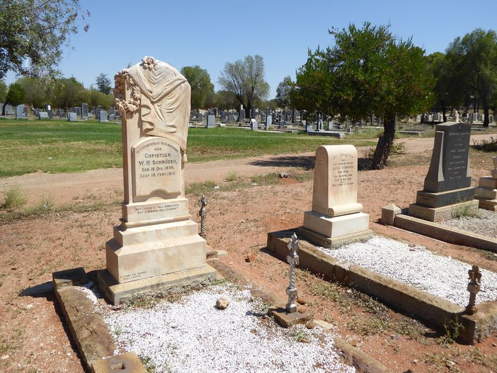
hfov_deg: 61.7
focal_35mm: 29
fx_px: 416
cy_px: 186
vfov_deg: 48.2
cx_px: 248
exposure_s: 1/1000
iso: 80
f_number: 3.5
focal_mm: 5
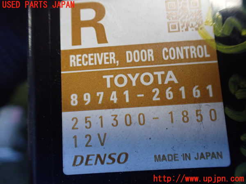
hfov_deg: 60.0
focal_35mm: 30
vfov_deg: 46.8
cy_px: 92
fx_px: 213
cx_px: 123
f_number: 2.3
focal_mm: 5.4
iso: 640
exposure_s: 1/125
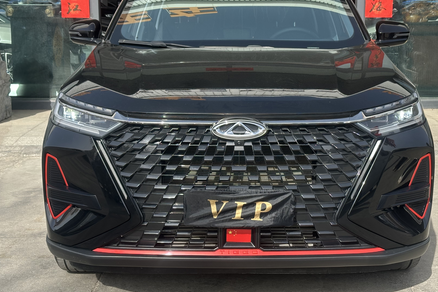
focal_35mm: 62
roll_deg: +0.1
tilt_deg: -8.4
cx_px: 243
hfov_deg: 32.4
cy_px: 119
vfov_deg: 21.9
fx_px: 754
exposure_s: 1/1497
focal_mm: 6.86
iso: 64
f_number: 1.78
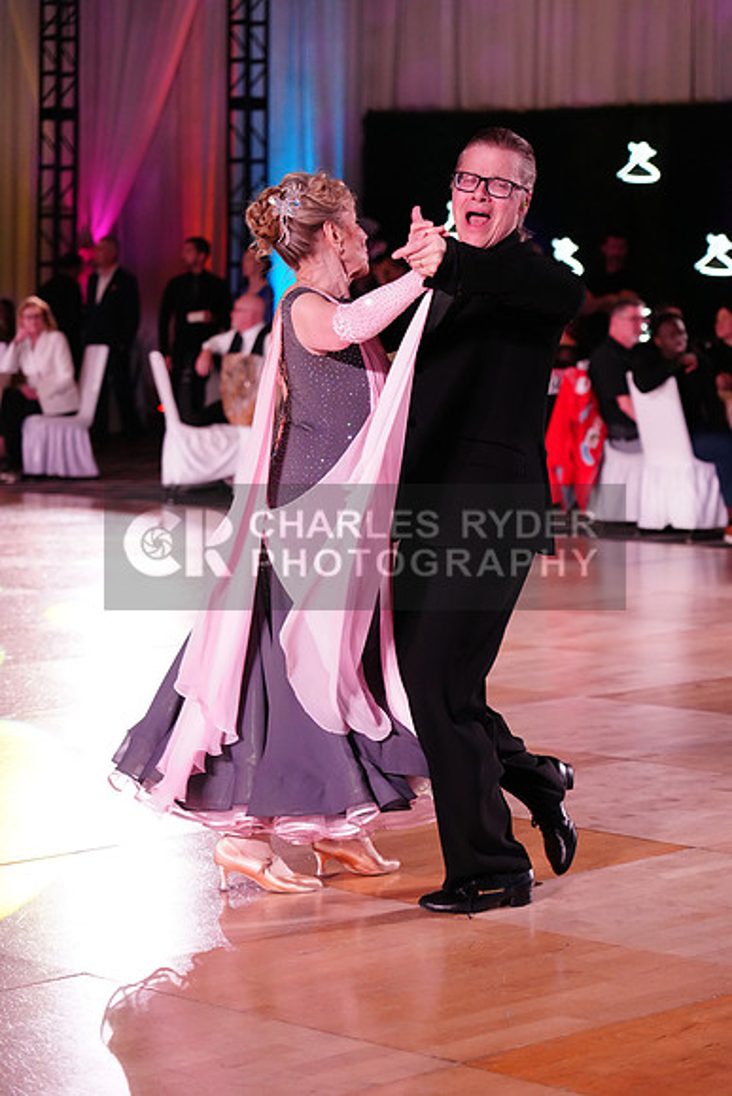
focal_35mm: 96
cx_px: 366
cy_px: 548
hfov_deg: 14.3
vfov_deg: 21.2
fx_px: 2926
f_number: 4
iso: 4000
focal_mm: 96
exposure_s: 1/500
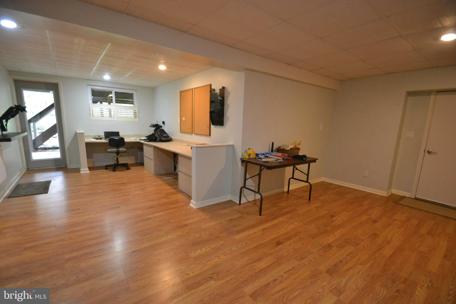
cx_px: 228
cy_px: 152
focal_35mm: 15
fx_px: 190
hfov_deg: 100.4
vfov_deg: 77.3
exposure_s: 1/60
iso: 1400
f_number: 3.5
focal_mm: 10
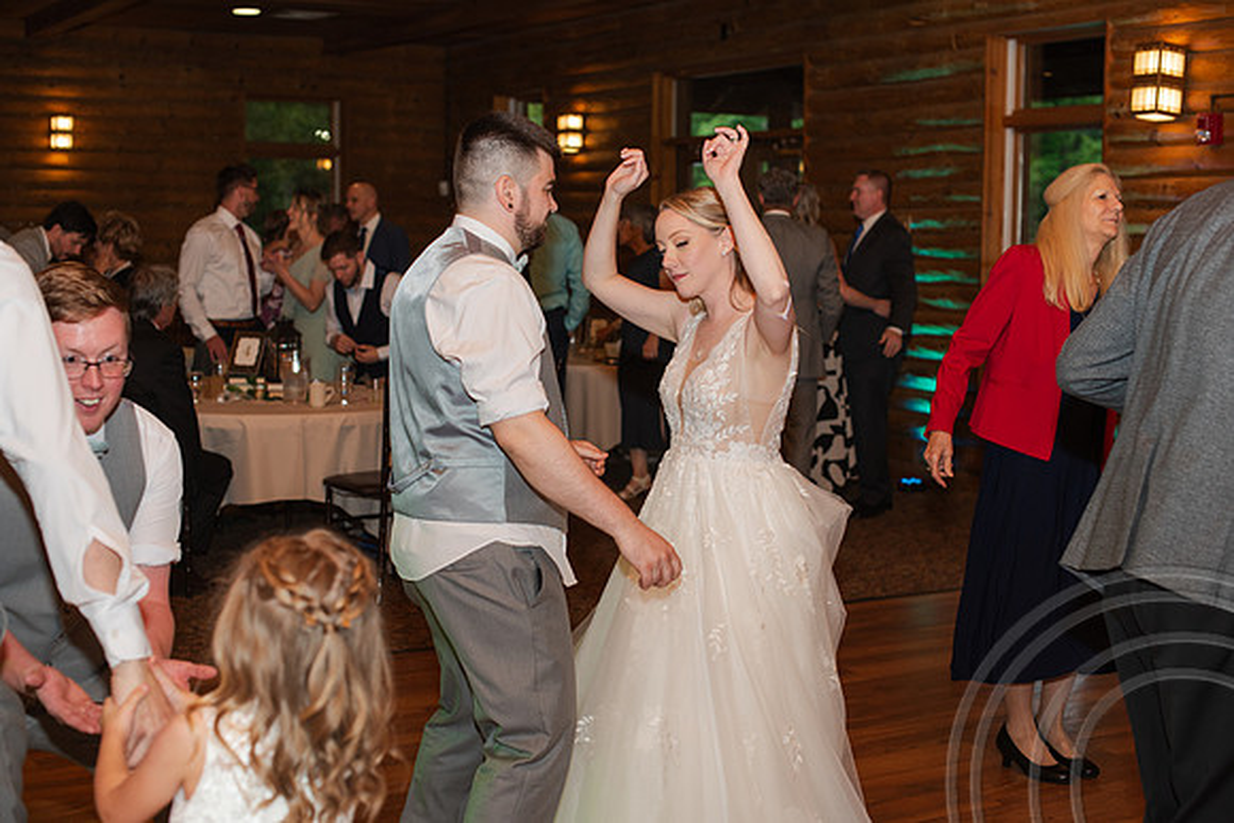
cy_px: 412
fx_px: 1714
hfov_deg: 39.6
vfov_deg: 27.0
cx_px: 617
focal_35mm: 50
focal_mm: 50
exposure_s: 1/200
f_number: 3.5
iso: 800
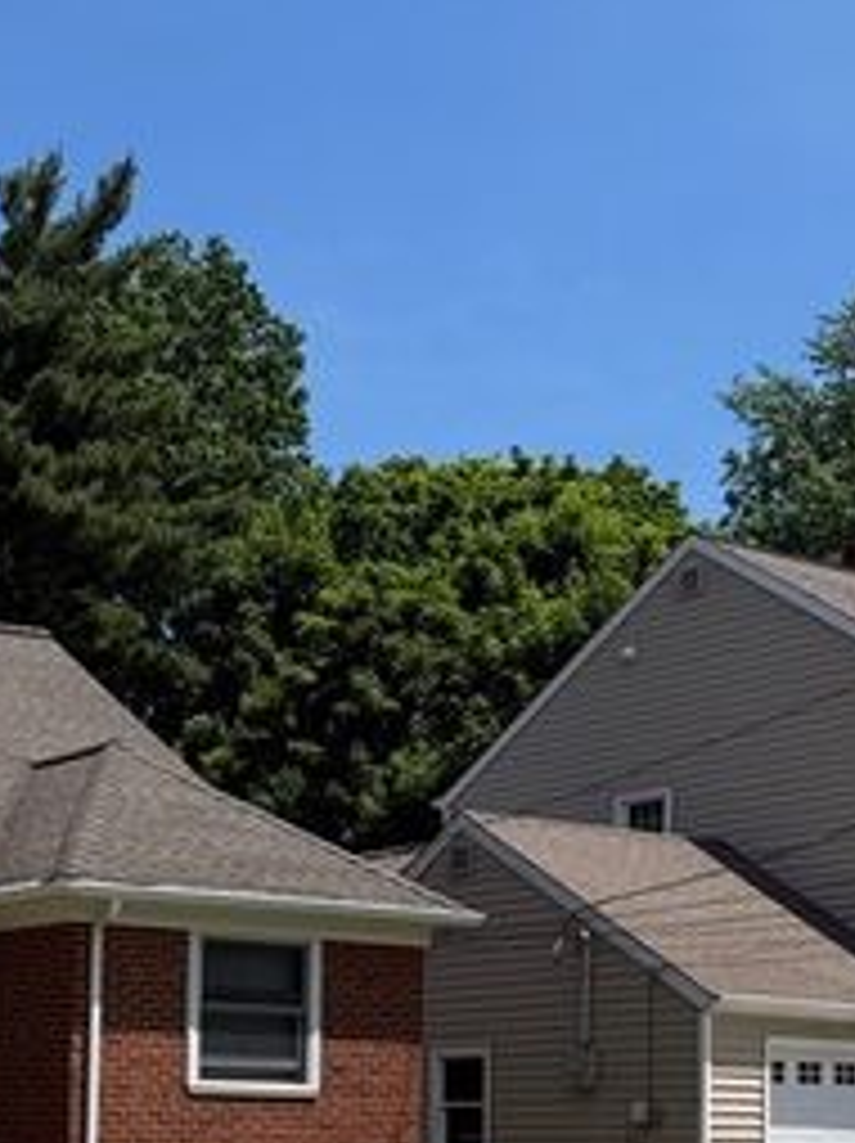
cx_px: -158
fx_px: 2078
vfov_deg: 29.0
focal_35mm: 63
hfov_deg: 21.6
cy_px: 1118
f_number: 1.78
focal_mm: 6.76
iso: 80
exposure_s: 1/6173
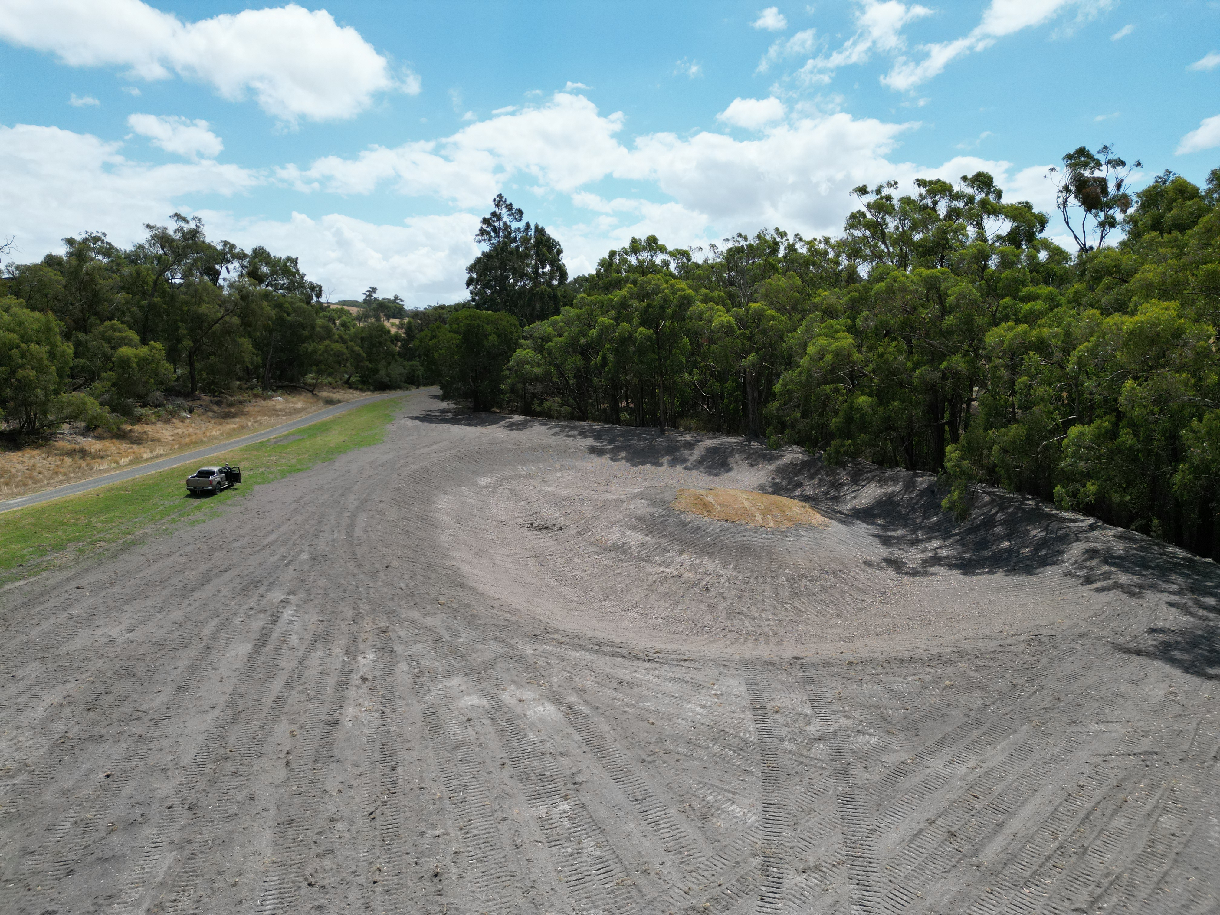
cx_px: 610
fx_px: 846
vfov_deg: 56.8
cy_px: 458
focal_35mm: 24
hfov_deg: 71.6
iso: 200
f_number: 1.7
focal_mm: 6.72
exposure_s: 1/5000
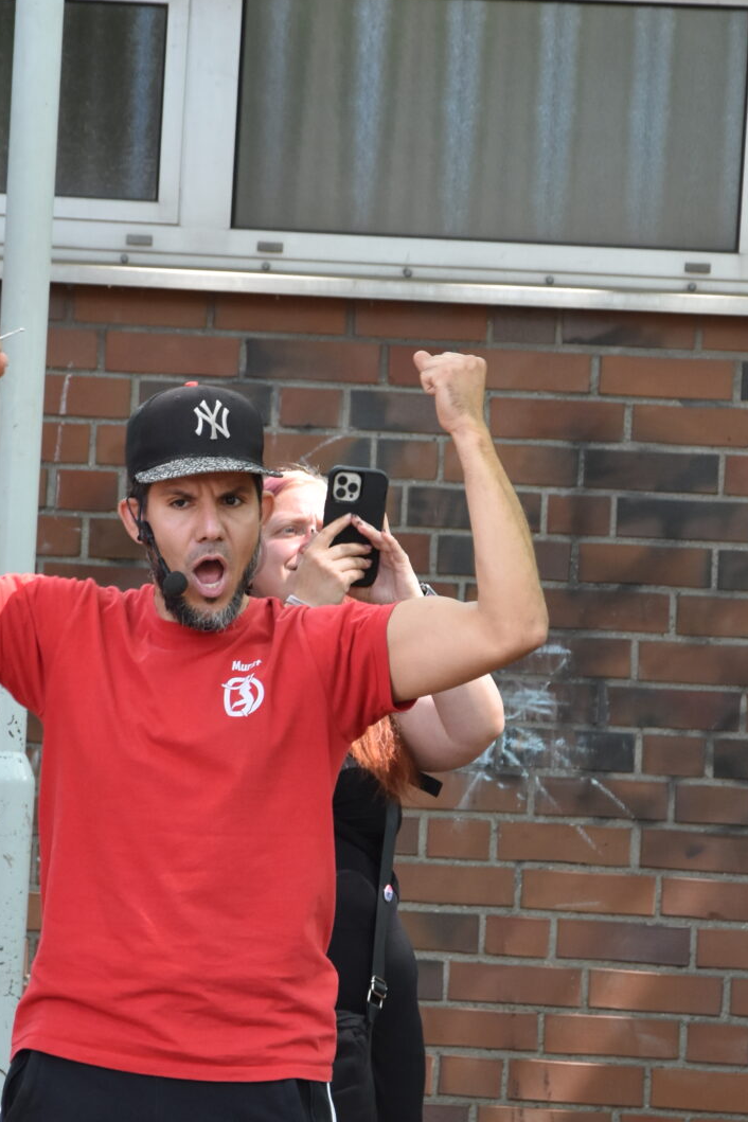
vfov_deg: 7.7
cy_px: 554
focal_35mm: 267
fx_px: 8321
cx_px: 345
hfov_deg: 5.1
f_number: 5.6
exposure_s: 1/125
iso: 800
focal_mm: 92
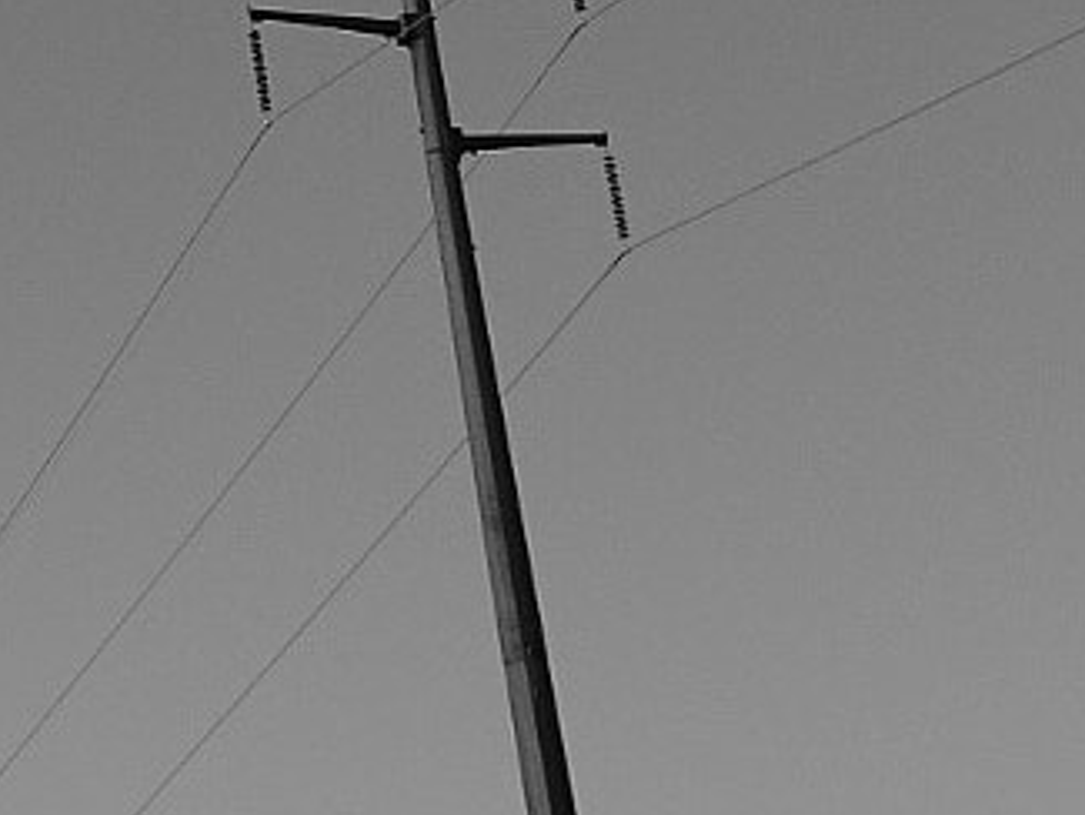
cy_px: 174
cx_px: -811
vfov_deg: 12.5
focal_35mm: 118
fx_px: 3700
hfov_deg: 14.8
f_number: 3.5
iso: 80
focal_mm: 4.1
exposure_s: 1/800
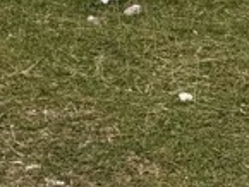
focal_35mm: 169
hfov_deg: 11.4
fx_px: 1217
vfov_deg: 7.9
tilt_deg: +8.3
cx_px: 328
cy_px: -311
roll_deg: -0.6
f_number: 1.78
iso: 80
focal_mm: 6.76
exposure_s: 1/6410
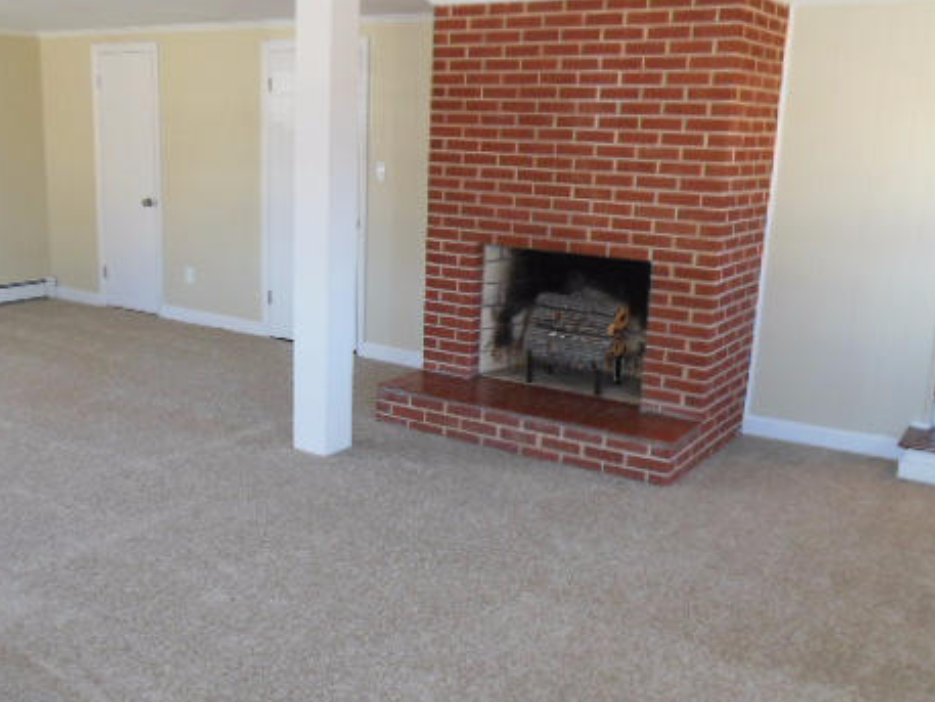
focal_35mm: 35
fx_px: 946
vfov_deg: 40.7
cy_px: 356
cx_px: 385
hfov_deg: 52.3
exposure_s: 1/30
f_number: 3.2
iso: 250
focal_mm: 4.5
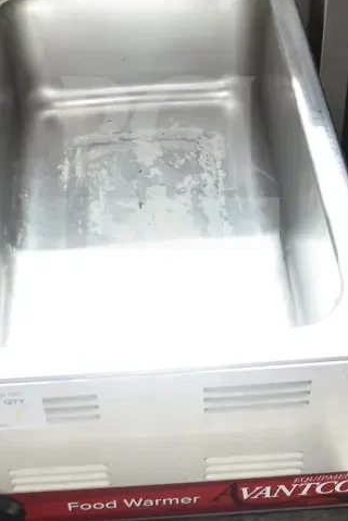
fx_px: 912
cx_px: 157
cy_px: 162
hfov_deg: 21.6
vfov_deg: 31.6
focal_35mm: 63
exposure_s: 1/80
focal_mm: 22
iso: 200
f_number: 4.5
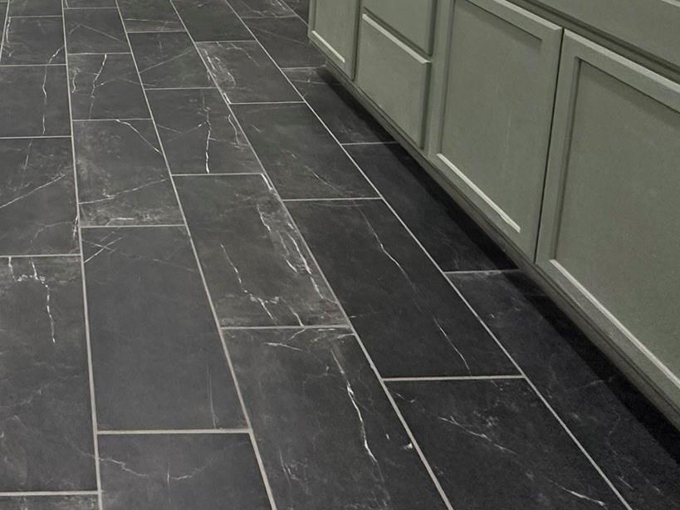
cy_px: -112
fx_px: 687
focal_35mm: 35
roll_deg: +1.2
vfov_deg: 32.9
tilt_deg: -9.0
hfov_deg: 46.3
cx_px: 40
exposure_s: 1/120
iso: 320
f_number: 2.2
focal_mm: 2.22
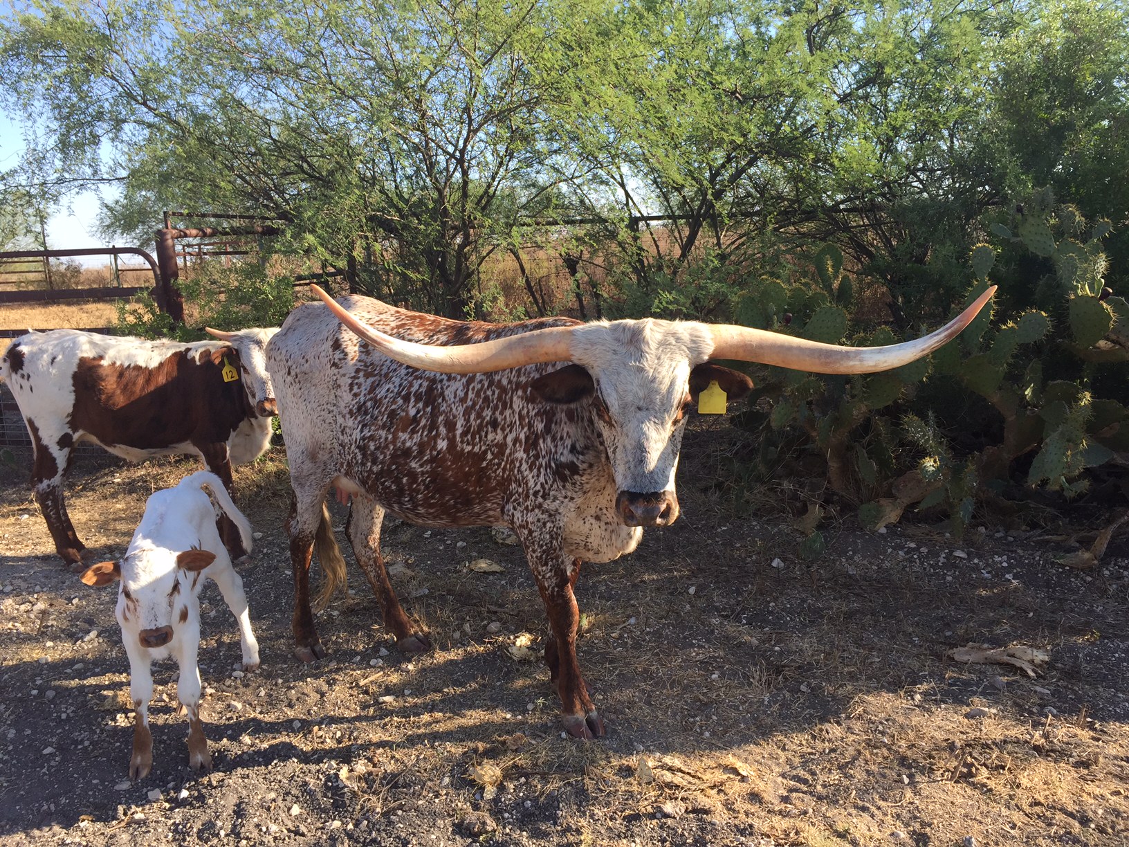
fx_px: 946
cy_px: 424
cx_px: 564
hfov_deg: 61.7
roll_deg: +1.4
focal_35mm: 29
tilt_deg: -9.6
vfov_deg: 48.2
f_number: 2.2
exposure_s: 1/581
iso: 32
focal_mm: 4.15
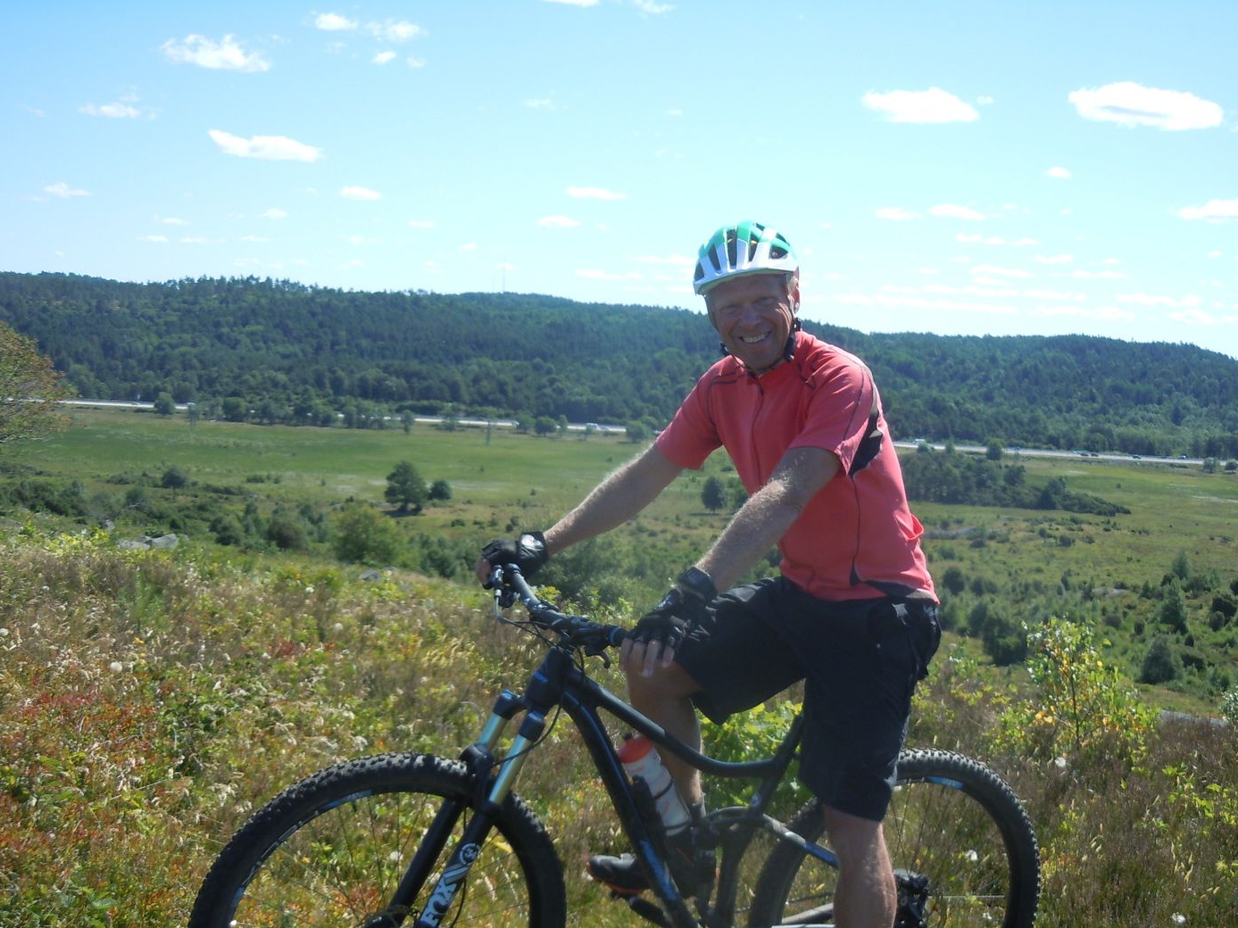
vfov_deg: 32.1
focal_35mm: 45
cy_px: 534
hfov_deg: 42.1
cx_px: 662
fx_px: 1609
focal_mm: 7.1
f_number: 3.7
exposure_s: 1/500
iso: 100
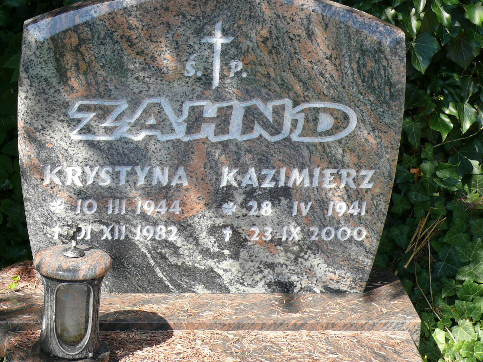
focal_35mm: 117
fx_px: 1633
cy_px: 181
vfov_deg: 12.7
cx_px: 242
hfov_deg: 16.8
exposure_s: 1/250
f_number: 4.5
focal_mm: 14.4
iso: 100
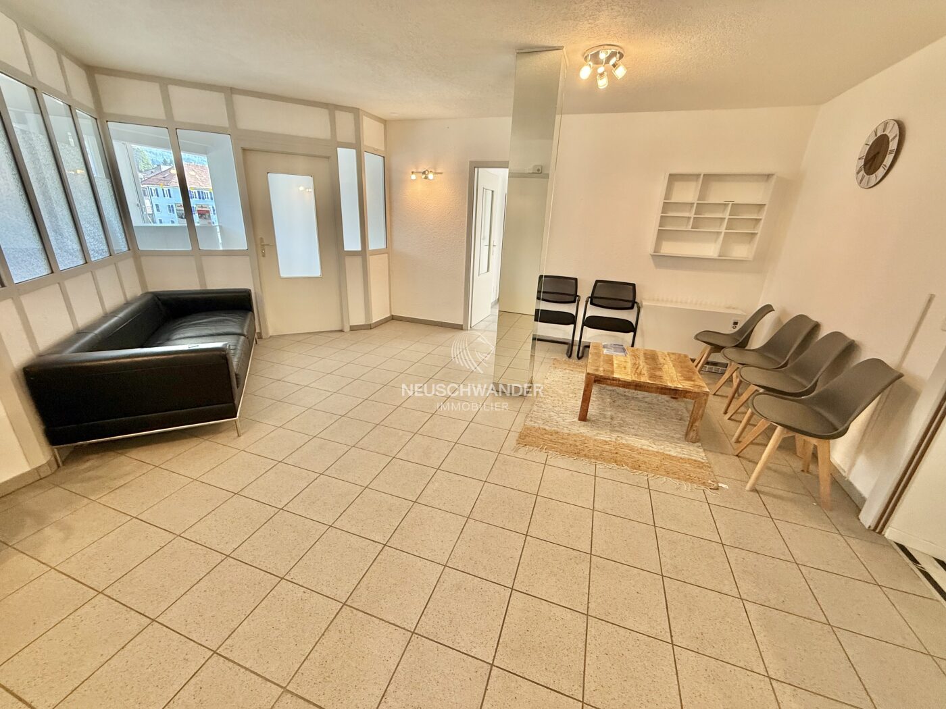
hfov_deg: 102.1
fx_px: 383
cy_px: 354
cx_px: 473
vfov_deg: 85.7
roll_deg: -2.5
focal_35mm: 14
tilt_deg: -20.4
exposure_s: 1/100
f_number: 2.2
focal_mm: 2.22
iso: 200
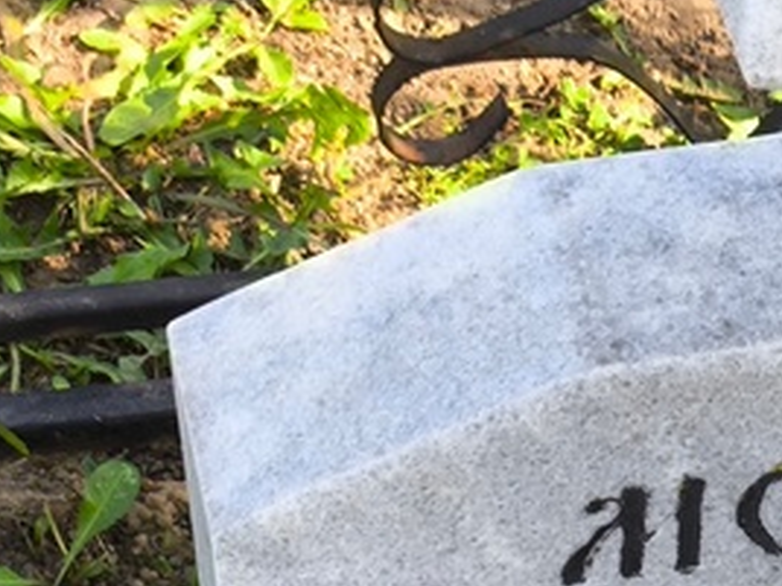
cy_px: 671
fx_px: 3366
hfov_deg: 12.9
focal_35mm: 149
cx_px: 938
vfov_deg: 9.8
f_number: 1.7
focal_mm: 4.71
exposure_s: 1/164
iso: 50
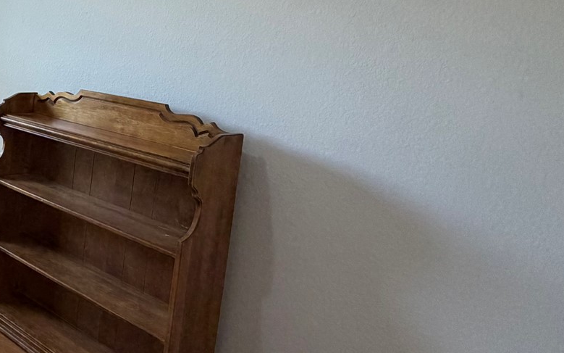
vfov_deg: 32.2
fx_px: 600
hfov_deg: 36.8
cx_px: -132
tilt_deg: -7.9
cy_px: 92
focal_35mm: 39
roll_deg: -2.5
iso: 320
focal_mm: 2.22
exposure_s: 1/121
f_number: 2.2
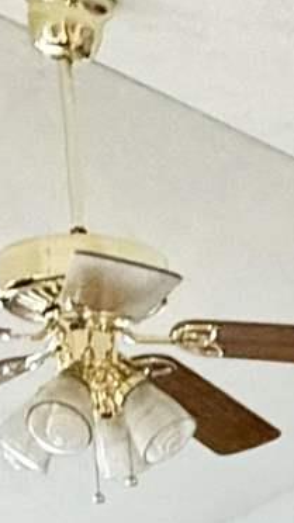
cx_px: 450
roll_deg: +3.2
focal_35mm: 126
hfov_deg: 9.3
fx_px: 1748
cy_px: 1123
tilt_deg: -11.1
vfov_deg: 13.8
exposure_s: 1/60
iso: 500
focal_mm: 2.22
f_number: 2.2
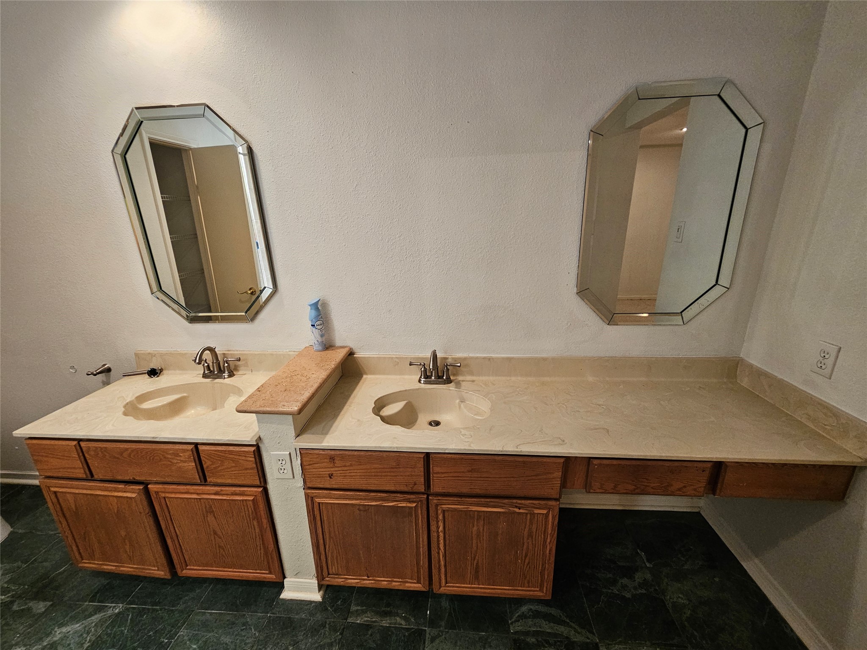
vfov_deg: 89.9
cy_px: 325
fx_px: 326
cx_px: 434
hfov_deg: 106.2
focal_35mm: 13
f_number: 2.2
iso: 320
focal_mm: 2.2
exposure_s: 1/60
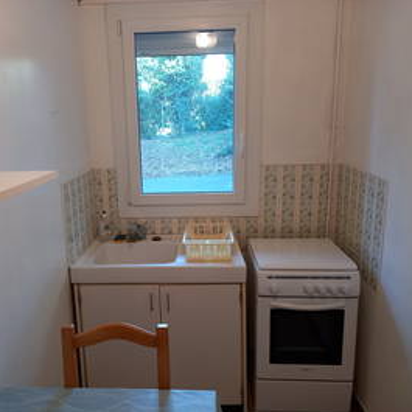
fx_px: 404
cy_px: 207
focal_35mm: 30
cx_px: 177
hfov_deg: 53.9
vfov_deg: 54.0
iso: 160
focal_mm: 4.6
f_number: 2
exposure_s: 1/33.3
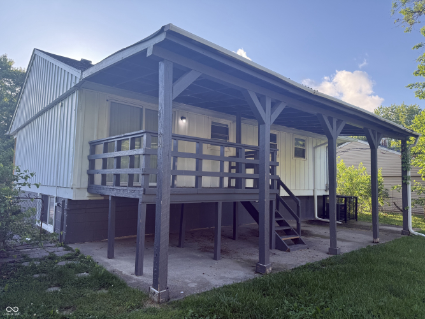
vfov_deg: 56.8
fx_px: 295
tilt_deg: +5.0
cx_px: 212
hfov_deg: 71.6
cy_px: 160
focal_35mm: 24
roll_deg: -1.6
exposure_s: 1/689
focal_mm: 6.76
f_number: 1.78
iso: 80
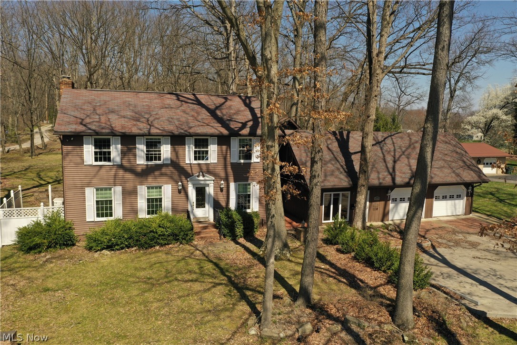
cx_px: 258
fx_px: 402
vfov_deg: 46.4
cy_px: 172
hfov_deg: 65.5
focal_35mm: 28
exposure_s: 1/500
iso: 100
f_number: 5.6
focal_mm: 10.26
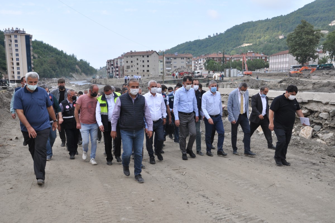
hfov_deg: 59.6
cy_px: 112
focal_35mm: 32
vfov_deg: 41.6
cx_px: 168
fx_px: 293
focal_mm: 21
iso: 250
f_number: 8
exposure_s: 1/250
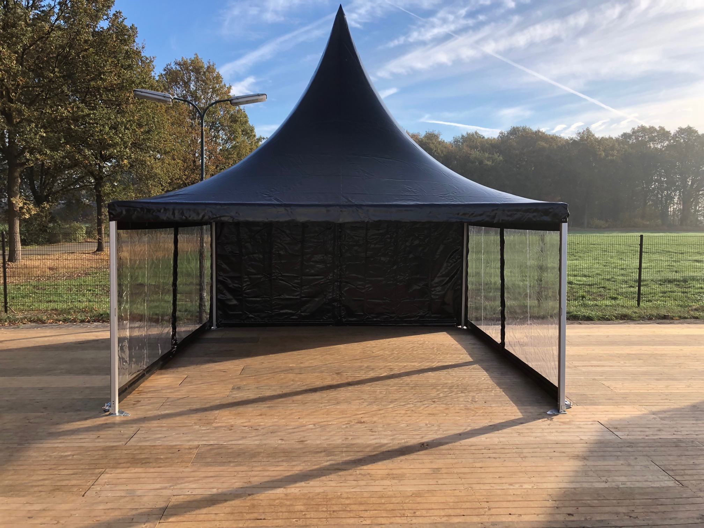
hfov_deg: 63.4
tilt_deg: -6.3
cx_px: 352
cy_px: 264
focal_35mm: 28
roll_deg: +0.2
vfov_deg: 49.7
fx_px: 569
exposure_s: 1/640
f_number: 1.8
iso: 20
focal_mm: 3.99
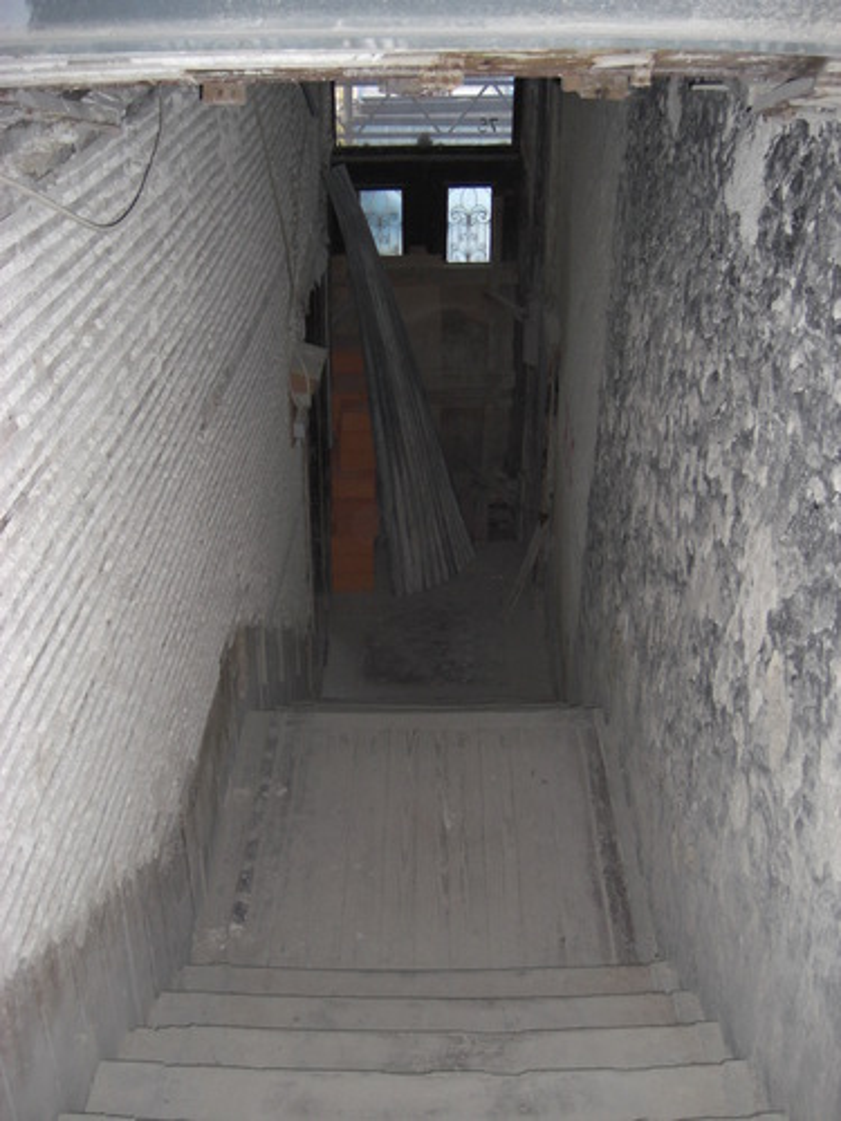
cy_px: 560
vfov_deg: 49.0
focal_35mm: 38
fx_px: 1231
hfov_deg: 37.7
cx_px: 420
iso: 200
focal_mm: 7.9
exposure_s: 1/60
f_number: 2.8
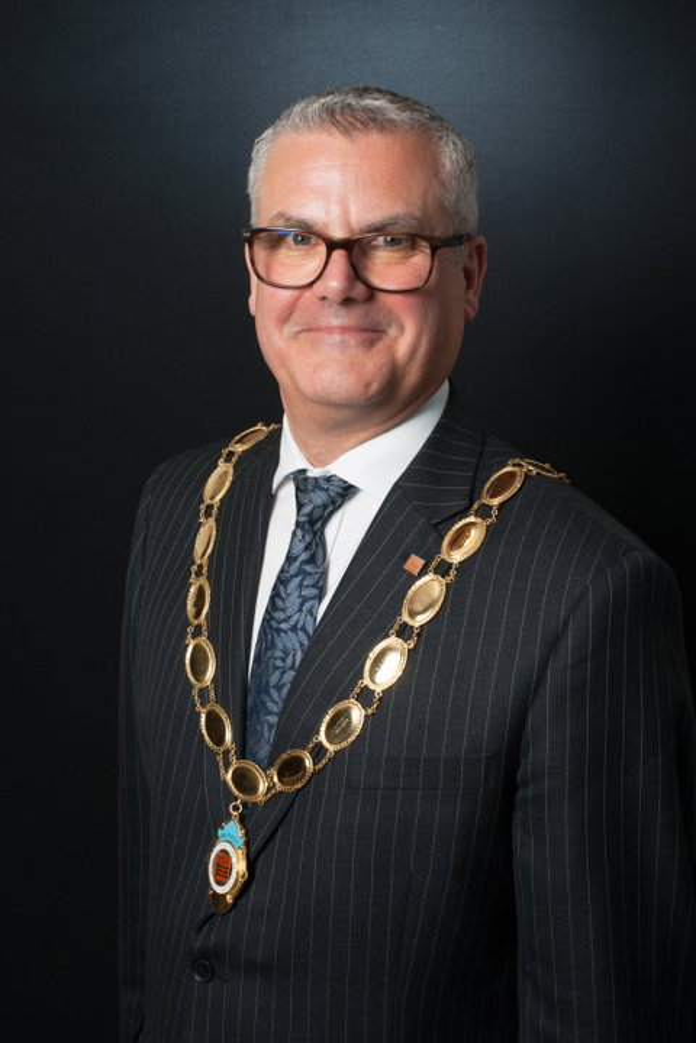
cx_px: 348
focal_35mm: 50
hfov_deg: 27.0
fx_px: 1450
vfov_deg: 39.6
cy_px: 522
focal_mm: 50
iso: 280
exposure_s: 1/125
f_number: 13
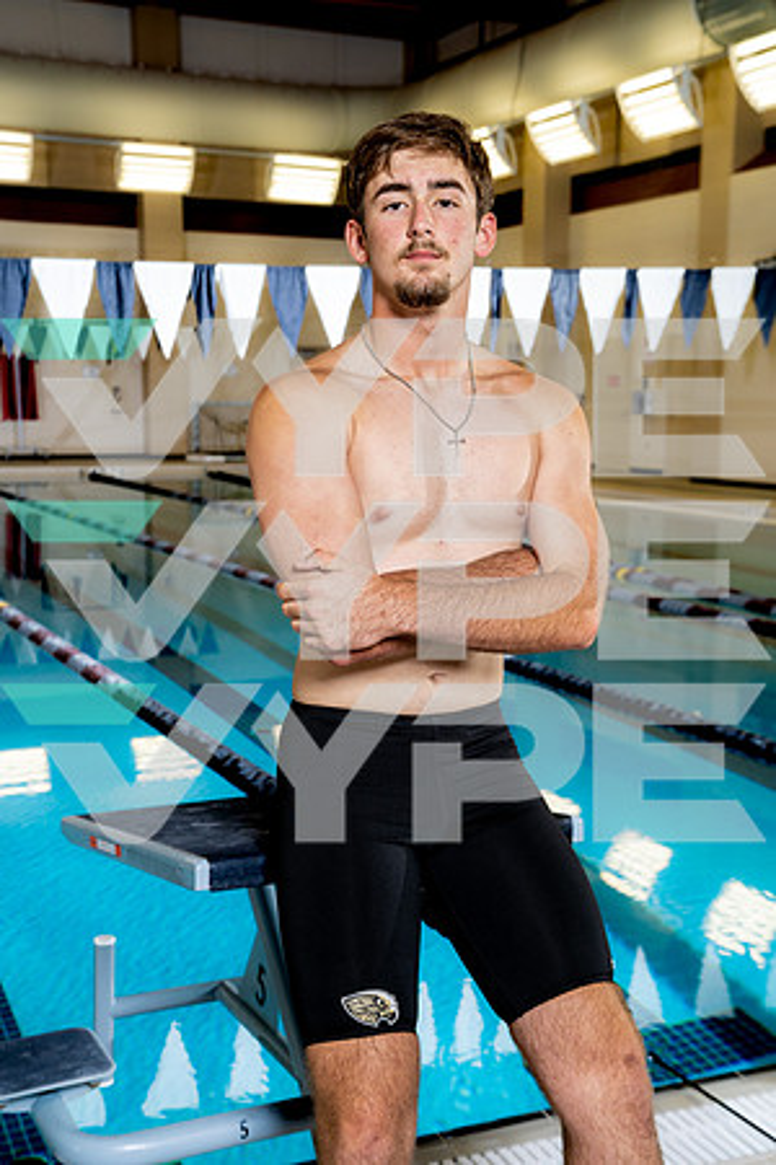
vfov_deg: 41.1
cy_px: 582
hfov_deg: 28.1
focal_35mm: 48
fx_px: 1552
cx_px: 388
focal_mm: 48
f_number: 5.6
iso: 320
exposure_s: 1/250
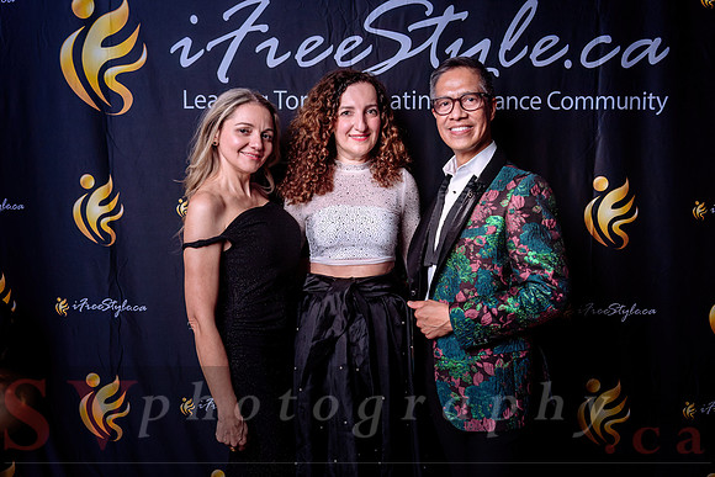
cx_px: 358
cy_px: 238
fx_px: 695
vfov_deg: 37.9
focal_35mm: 35
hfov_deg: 54.4
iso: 200
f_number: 3.5
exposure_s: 1/100
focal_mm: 35
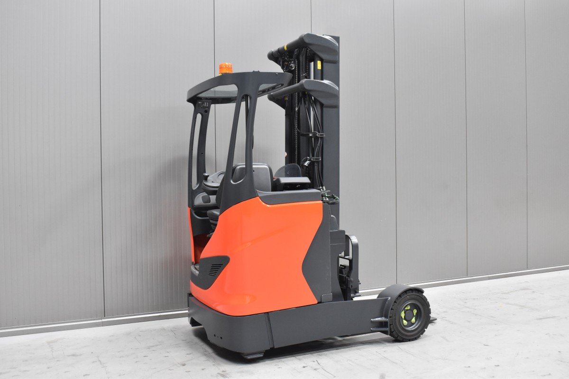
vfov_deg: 36.9
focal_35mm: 36
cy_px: 190
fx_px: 569
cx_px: 284
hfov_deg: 53.1
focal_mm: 24
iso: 1600
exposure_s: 1/20
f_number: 5.6
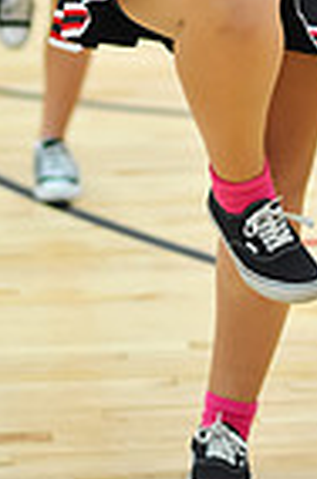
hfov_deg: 5.1
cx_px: 255
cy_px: -145
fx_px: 3583
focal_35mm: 270
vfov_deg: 7.6
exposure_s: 1/500
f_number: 2
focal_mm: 85
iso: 1800
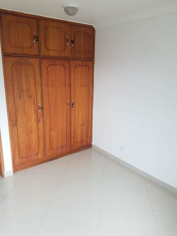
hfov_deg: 53.1
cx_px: 88
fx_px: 177
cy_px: 118
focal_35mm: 26
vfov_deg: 67.3
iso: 80
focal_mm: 4.2
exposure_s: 1/60
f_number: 1.7
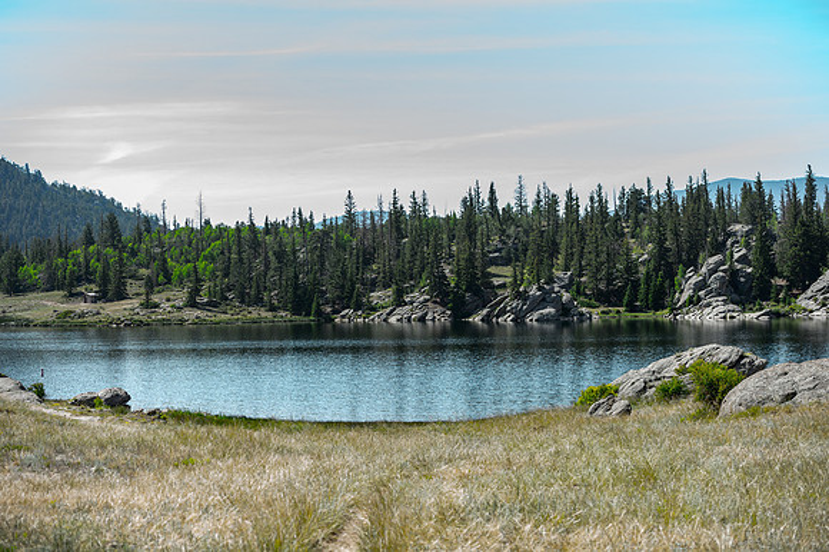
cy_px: 276
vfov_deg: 19.4
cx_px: 414
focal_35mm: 70
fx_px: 1611
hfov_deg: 28.9
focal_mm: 70
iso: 110
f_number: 13
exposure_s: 1/200
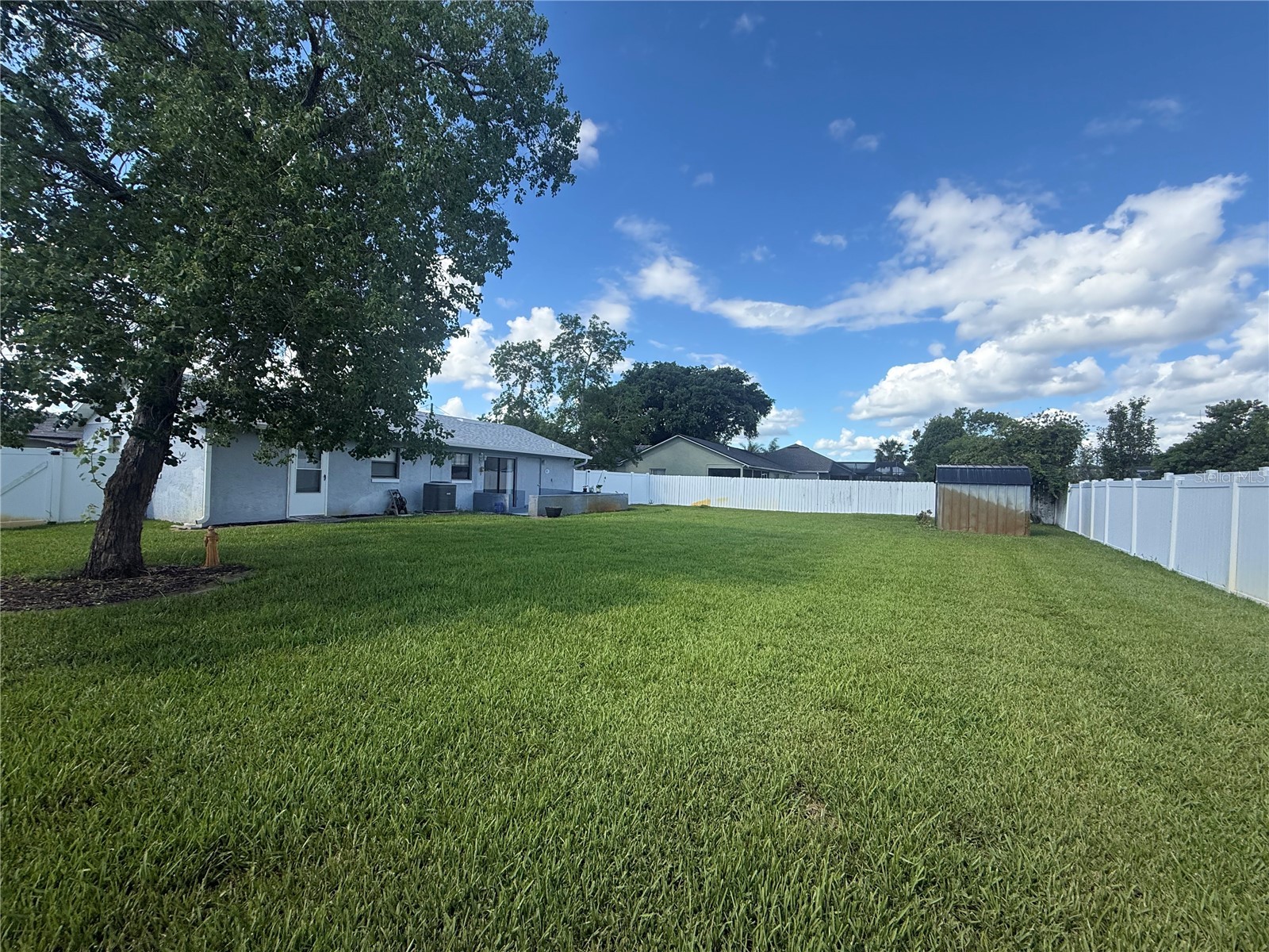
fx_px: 513
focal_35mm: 14
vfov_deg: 85.7
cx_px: 634
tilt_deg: +2.3
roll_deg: -2.3
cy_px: 476
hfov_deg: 102.1
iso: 50
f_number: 2.2
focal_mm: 2.22
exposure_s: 1/1312
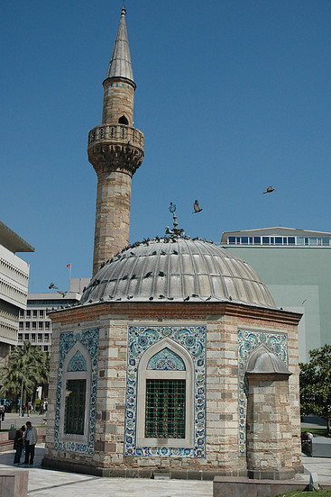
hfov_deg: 31.5
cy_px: 258
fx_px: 588
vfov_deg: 45.9
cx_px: 167
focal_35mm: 43
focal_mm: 27
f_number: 5
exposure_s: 1/3200
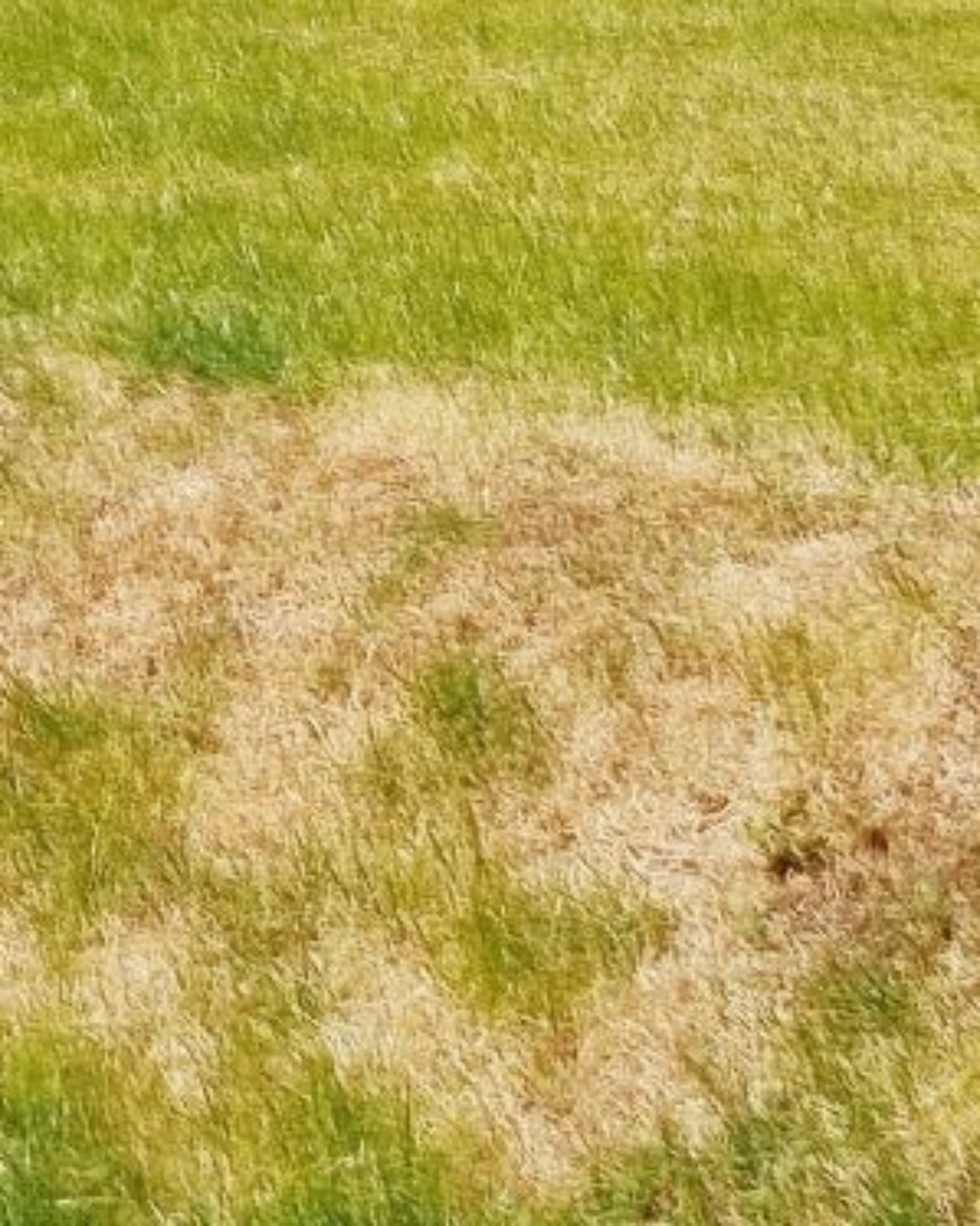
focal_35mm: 139
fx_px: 5042
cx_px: -1632
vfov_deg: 12.7
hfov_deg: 9.5
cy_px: -924
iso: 50
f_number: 1.8
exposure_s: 1/2656
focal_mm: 5.4
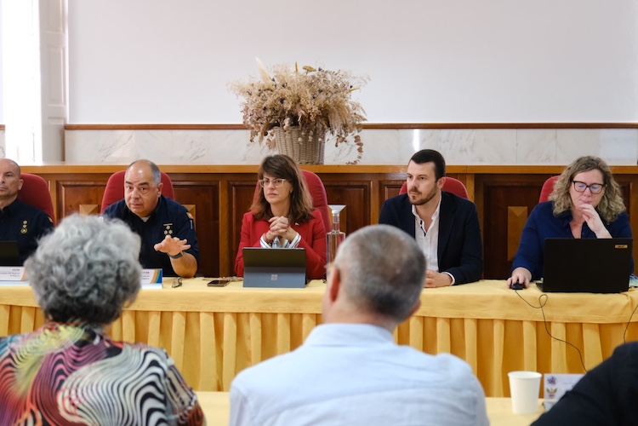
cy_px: 213
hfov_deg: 33.9
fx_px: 1046
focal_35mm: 59
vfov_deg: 23.0
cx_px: 319
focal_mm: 39.3
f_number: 4
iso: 3200
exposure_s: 1/70
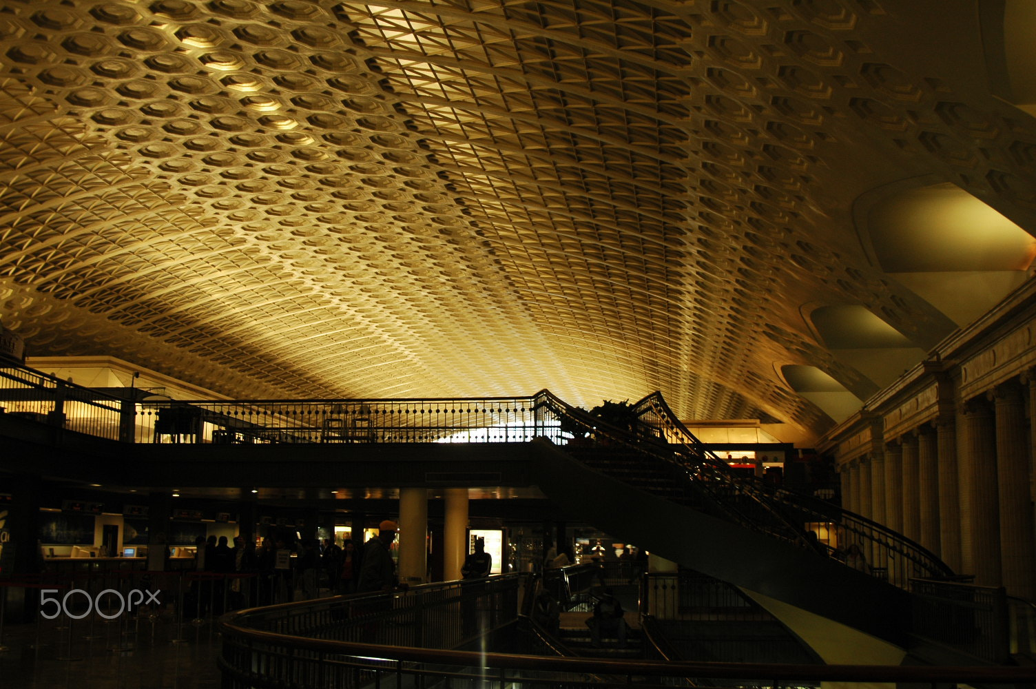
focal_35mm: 42
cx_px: 518
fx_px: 1208
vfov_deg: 31.8
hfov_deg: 46.4
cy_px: 344
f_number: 3.5
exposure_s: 1/30
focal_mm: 28
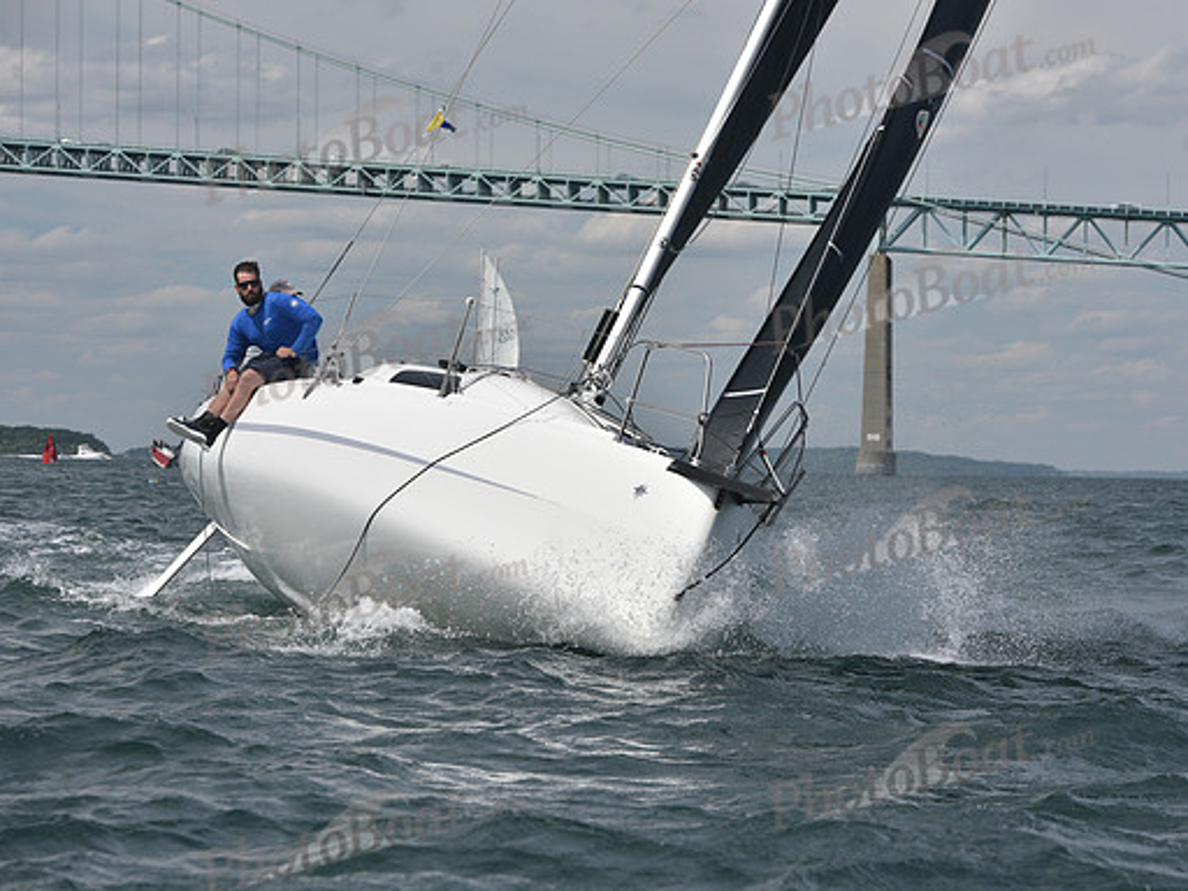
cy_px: 447
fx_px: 4564
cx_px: 650
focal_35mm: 133
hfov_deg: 14.8
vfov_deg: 11.1
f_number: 8
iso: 320
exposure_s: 1/800
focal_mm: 122
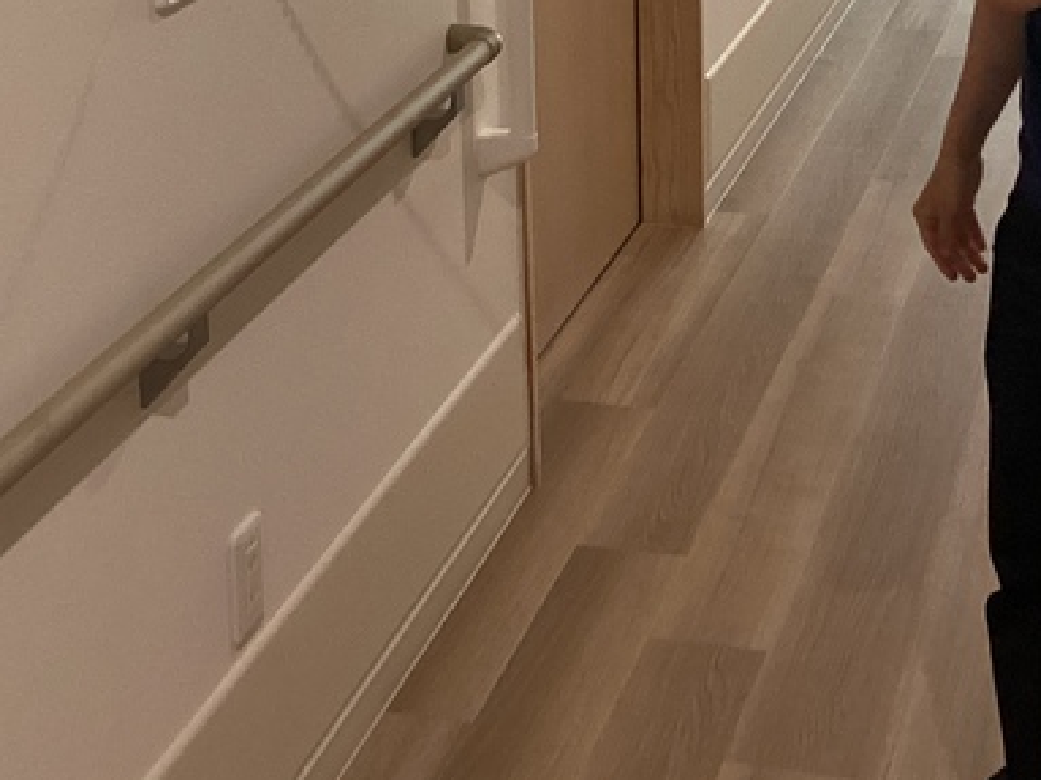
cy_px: -30
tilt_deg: -14.0
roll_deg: +3.2
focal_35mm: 81
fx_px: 2435
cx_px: 533
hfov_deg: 24.1
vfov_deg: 17.7
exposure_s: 1/60
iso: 320
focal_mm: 3.3
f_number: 2.4
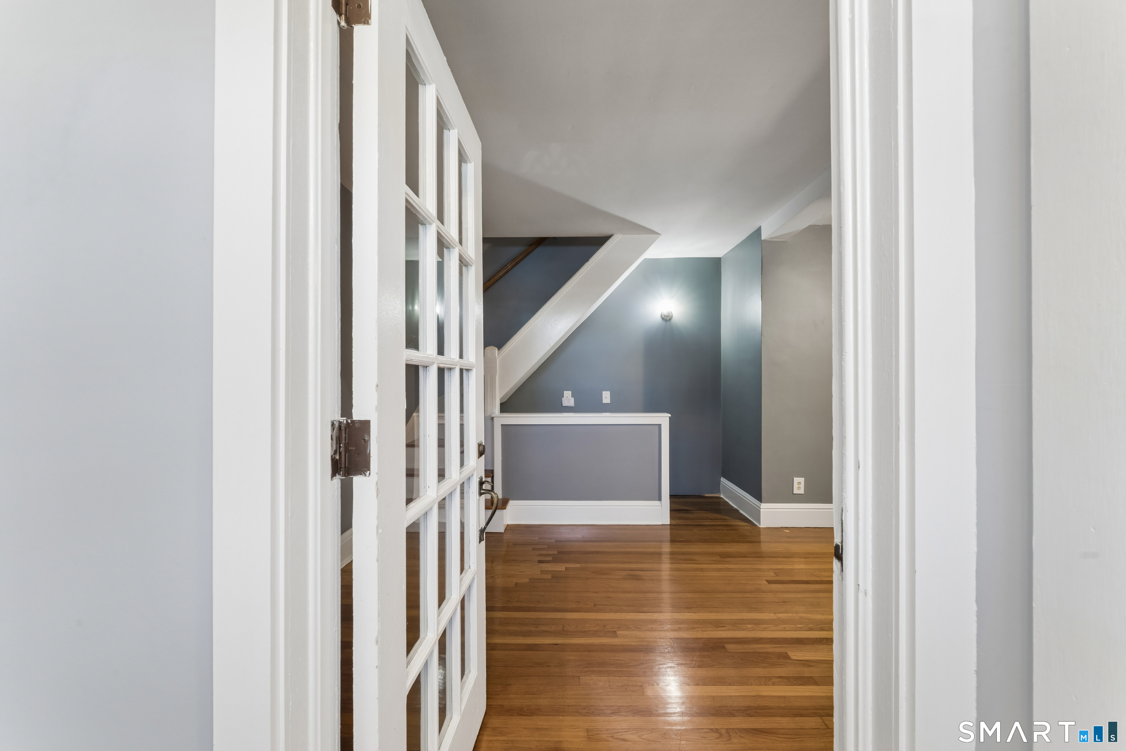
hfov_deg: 104.3
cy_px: 376
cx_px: 563
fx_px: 438
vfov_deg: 81.2
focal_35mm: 14
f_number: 13
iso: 400
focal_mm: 14
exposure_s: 1/2.5
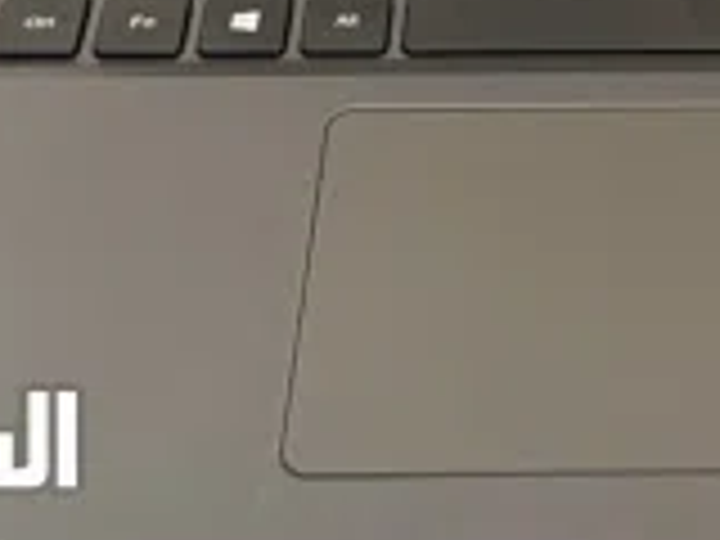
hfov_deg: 18.3
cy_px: -360
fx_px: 2163
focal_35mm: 104
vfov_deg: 13.1
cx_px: 752
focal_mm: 4.2
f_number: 1.6
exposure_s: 1/39
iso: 640
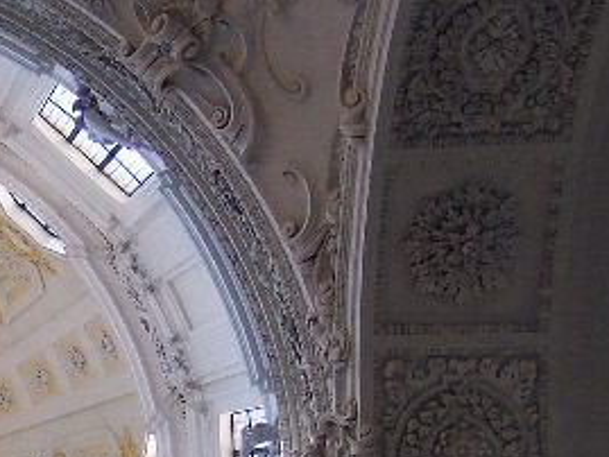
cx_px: -224
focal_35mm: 113
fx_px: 1989
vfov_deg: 12.9
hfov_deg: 16.3
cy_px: 495
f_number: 2.8
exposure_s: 1/45
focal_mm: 8
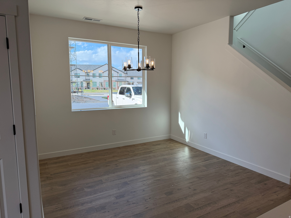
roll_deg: +0.8
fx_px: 202
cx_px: 146
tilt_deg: -6.2
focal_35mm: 24
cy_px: 109
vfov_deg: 56.8
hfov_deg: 71.6
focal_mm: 6.76
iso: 100
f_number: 1.78
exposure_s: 1/765
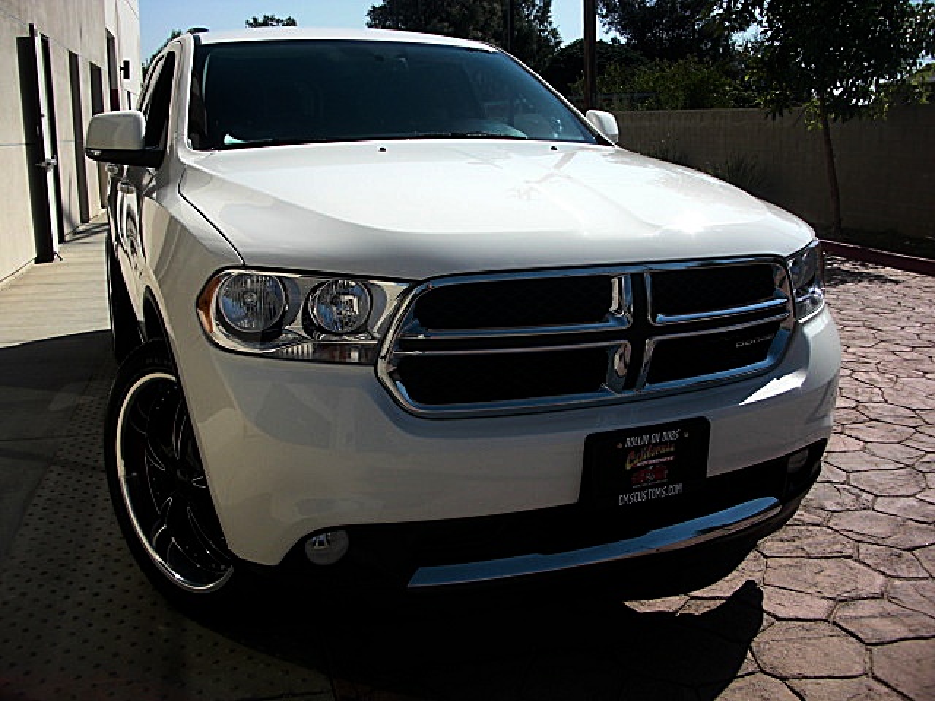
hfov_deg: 51.4
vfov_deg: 39.7
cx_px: 468
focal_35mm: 36
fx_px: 972
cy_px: 350
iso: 50
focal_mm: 6.3
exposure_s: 1/160
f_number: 7.9
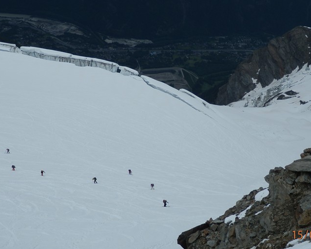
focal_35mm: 60
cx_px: 180
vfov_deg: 25.4
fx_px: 552
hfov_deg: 31.4
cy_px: 120
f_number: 4
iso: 80
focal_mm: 8.9
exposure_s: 1/800
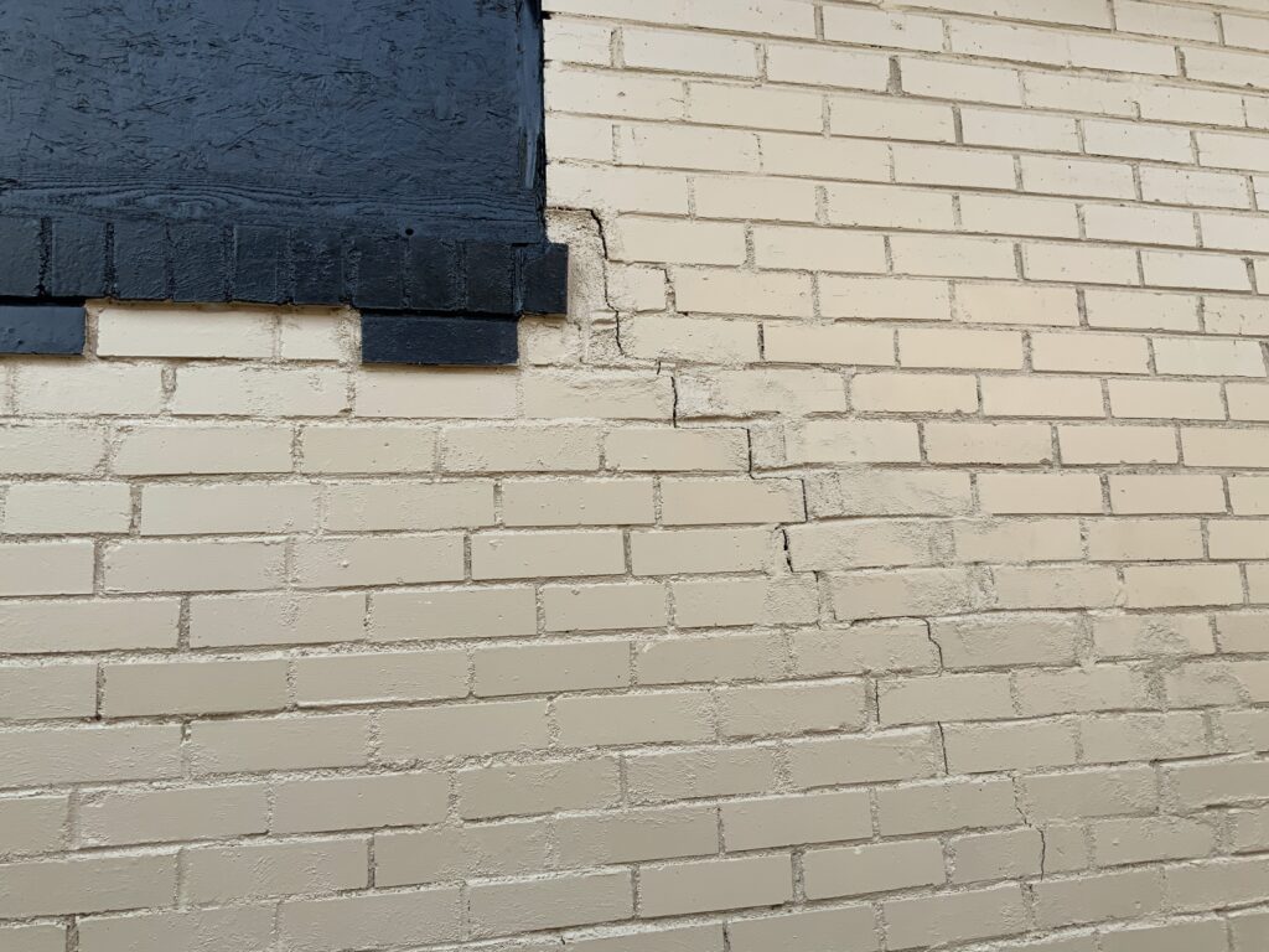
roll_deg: +1.9
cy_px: 476
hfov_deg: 61.7
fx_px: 1063
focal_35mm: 29
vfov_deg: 48.2
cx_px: 634
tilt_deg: +9.7
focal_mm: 3
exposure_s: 1/378
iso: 16
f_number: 1.8
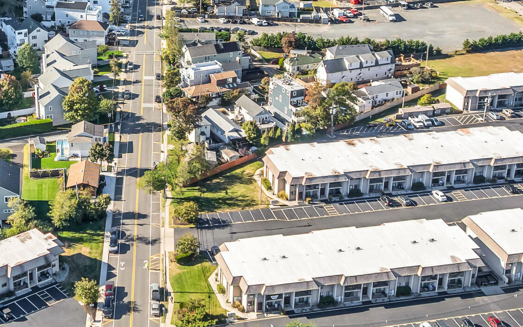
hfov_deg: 29.6
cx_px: 119
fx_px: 969
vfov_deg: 19.1
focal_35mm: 68
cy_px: 120
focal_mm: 12.29
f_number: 2.8
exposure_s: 1/1600
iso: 160
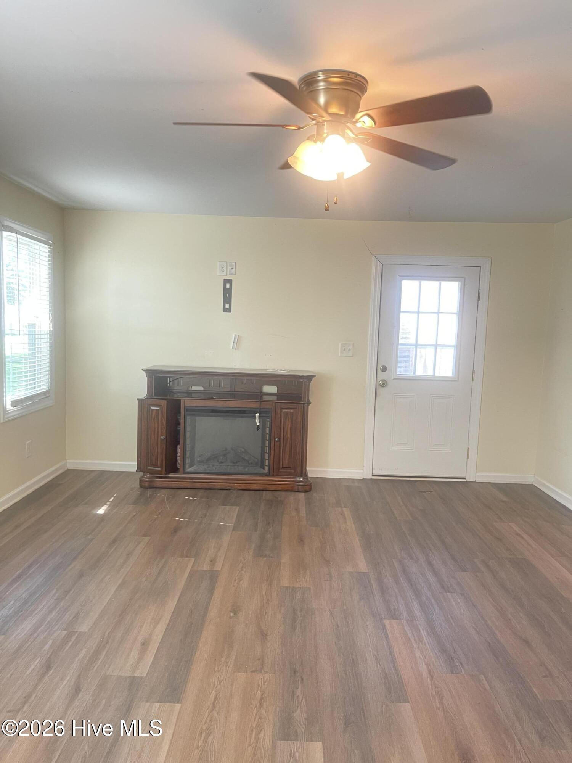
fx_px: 551
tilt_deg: -6.7
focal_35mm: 25
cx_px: 286
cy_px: 382
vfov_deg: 69.4
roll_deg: -2.6
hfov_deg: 54.9
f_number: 1.6
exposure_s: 1/60
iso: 500
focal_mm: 5.1
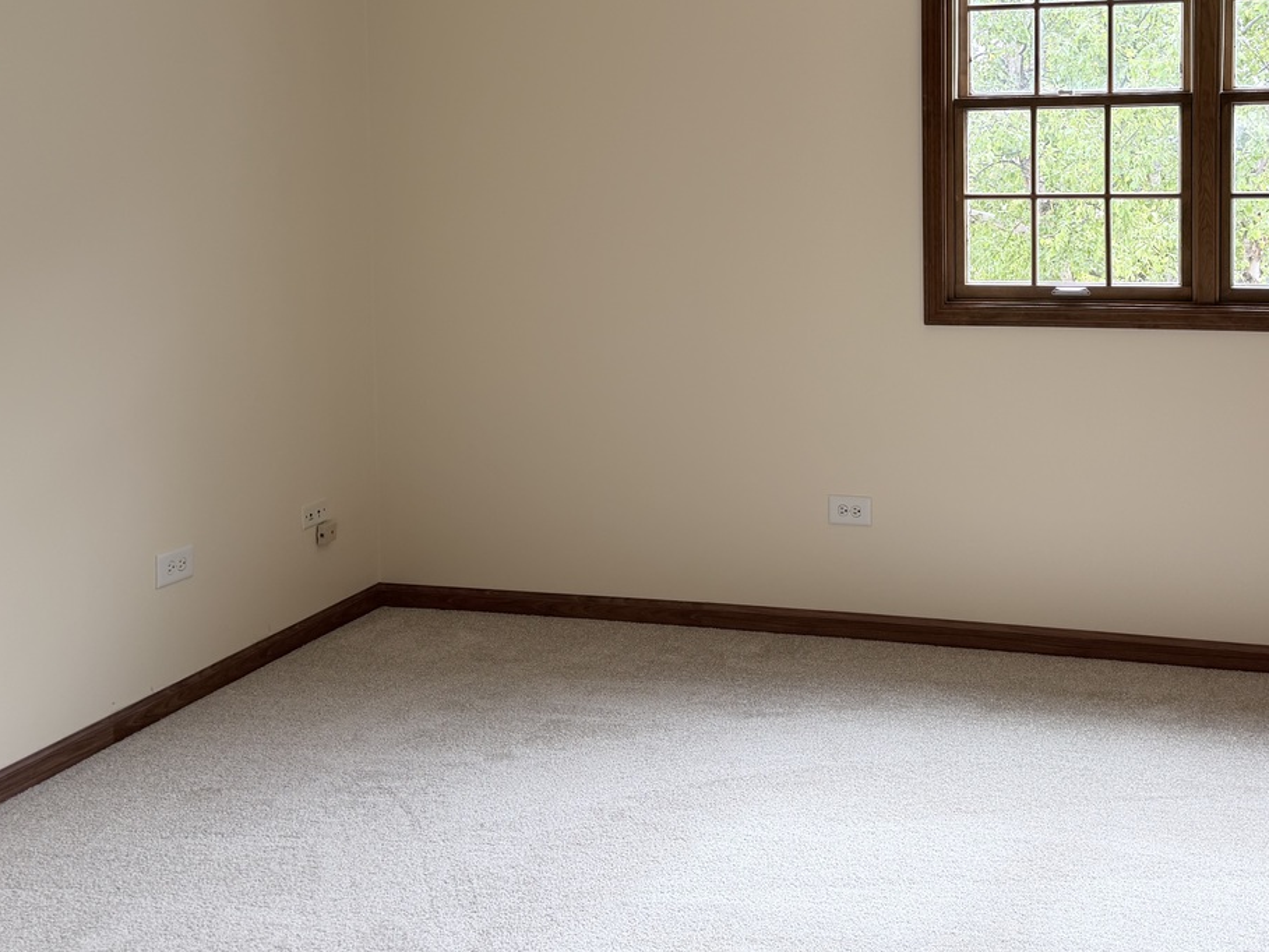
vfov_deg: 36.8
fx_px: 1393
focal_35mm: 38
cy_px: 235
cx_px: 900
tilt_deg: -2.8
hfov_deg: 47.7
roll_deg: +0.7
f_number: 1.78
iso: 64
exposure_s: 1/121
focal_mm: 6.76
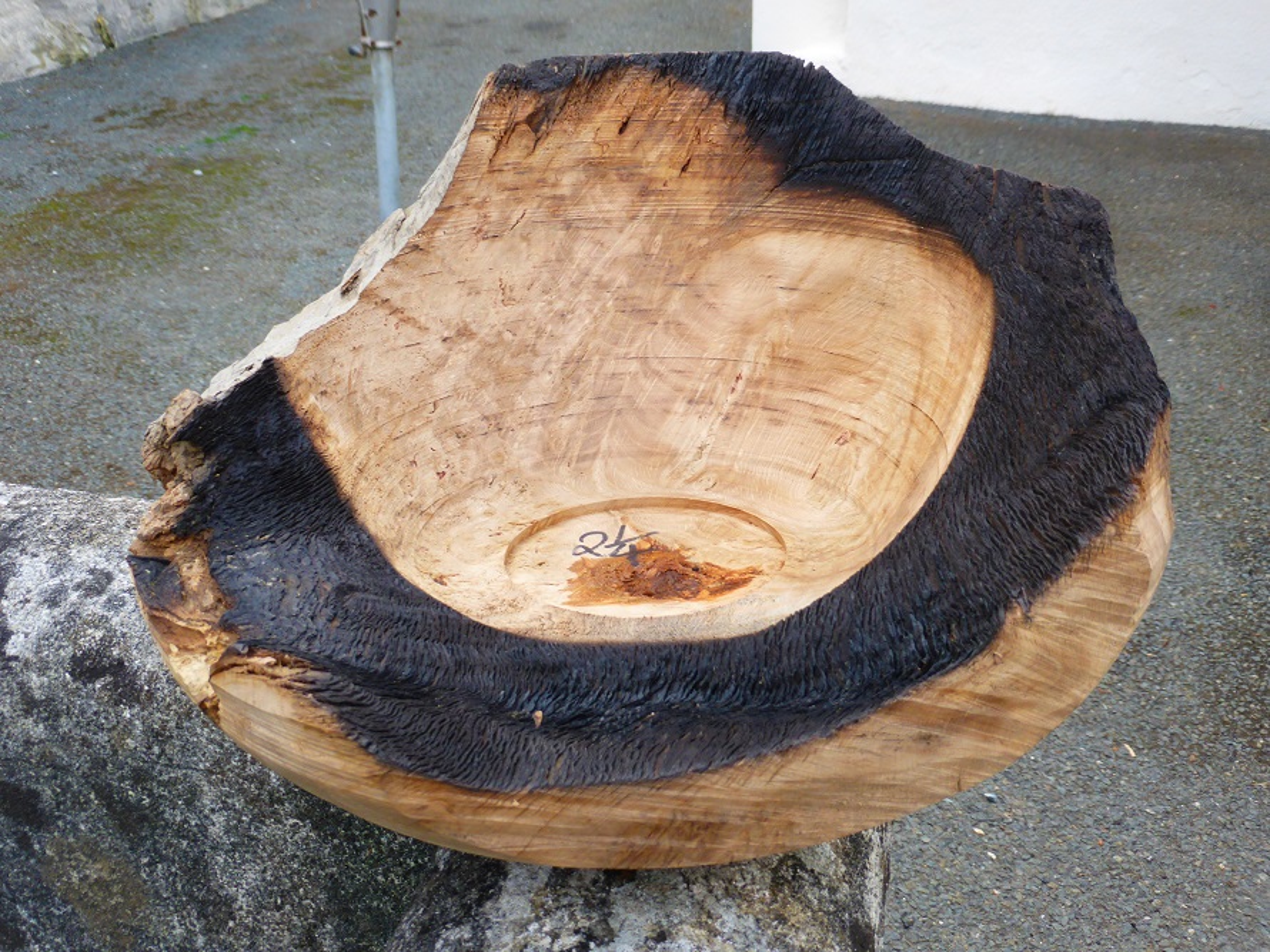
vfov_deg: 41.8
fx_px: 1247
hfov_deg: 54.0
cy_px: 476
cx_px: 635
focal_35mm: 34
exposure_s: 1/60
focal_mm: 6.1
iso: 100
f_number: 3.7
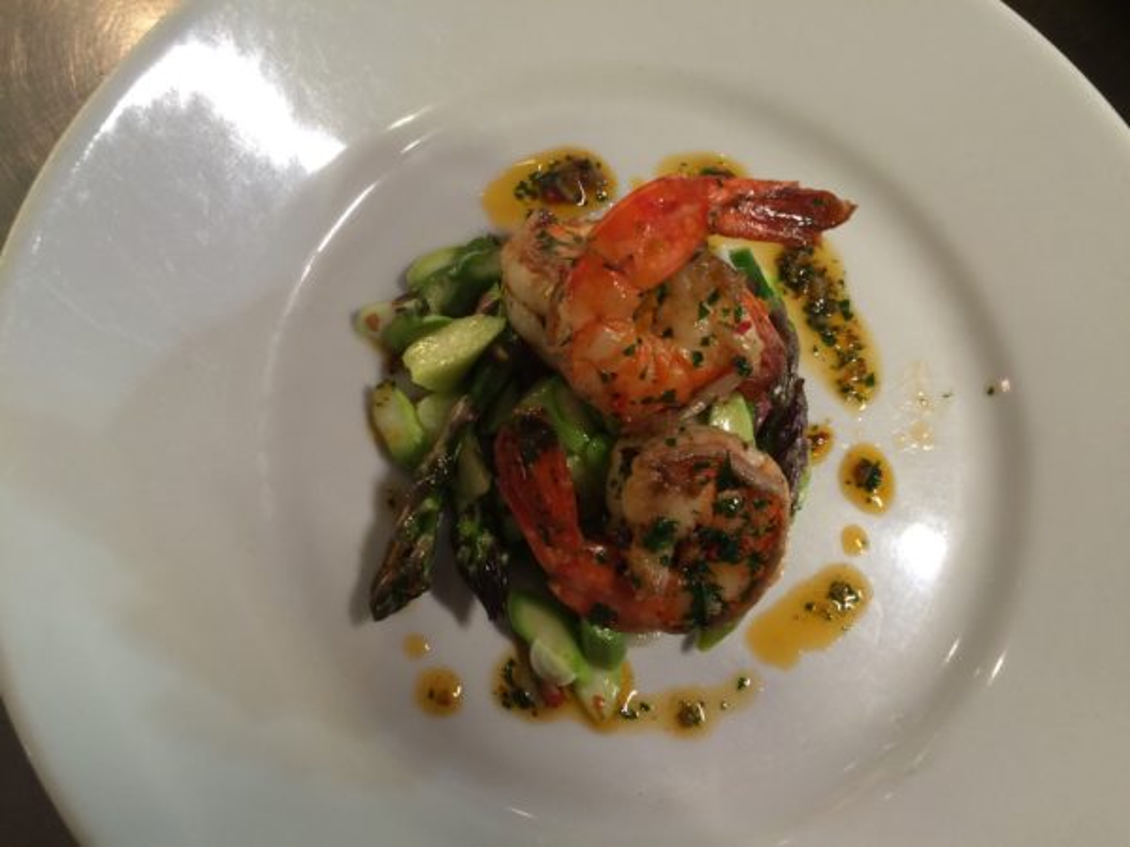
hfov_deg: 61.7
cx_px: 565
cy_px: 424
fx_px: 947
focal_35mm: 29
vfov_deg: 48.2
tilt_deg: -74.4
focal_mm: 4.15
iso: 125
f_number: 2.2
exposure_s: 1/33
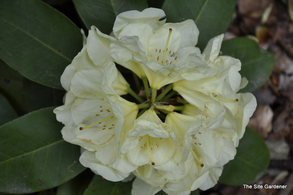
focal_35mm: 106
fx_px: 863
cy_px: 98
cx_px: 146
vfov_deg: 12.9
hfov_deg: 19.3
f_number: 8
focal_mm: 70
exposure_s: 1/250
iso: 200
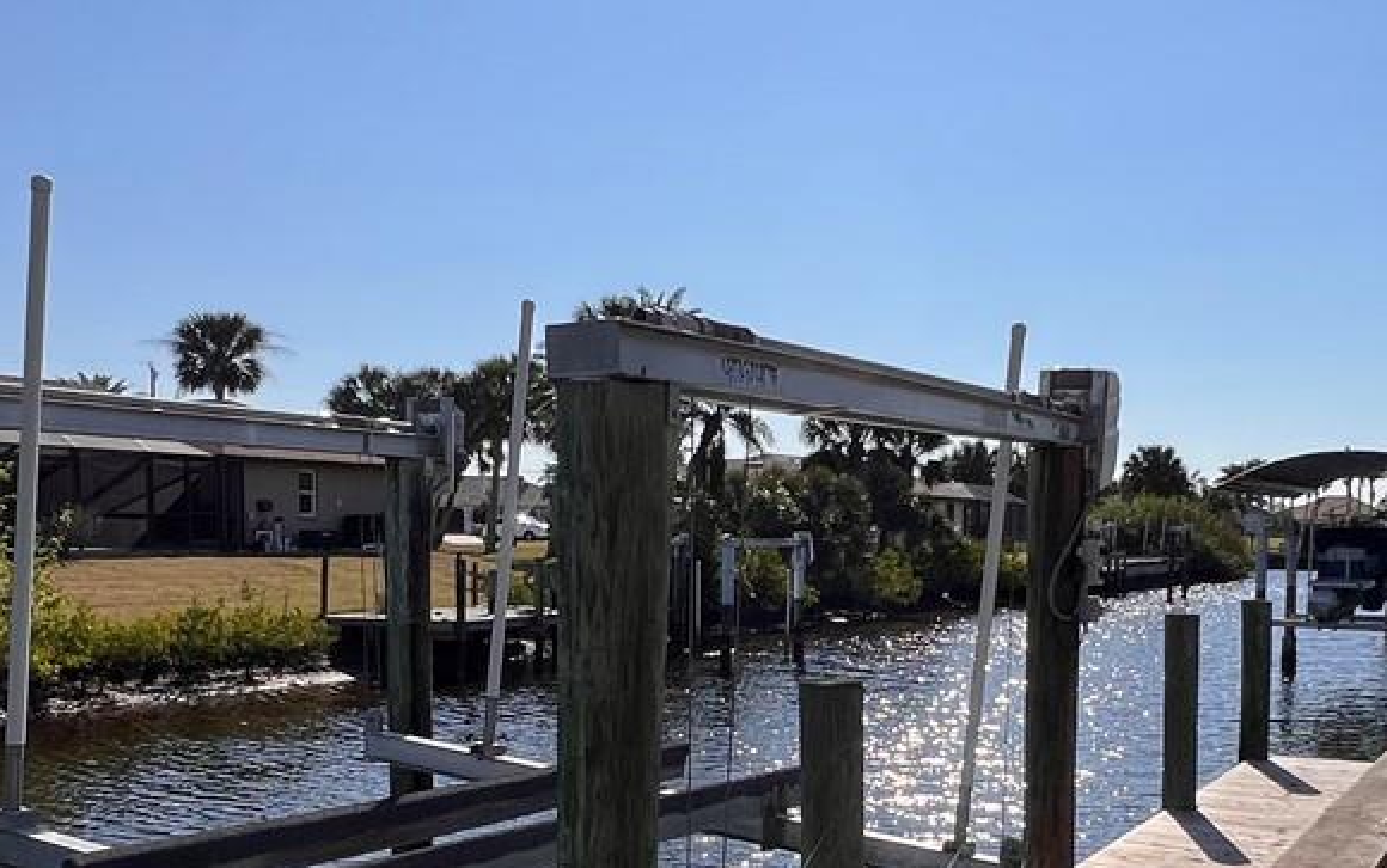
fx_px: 1437
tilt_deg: -5.8
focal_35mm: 38
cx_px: 820
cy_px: 665
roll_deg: -0.8
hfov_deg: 51.2
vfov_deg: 32.9
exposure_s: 1/3650
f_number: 1.8
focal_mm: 1.57
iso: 32
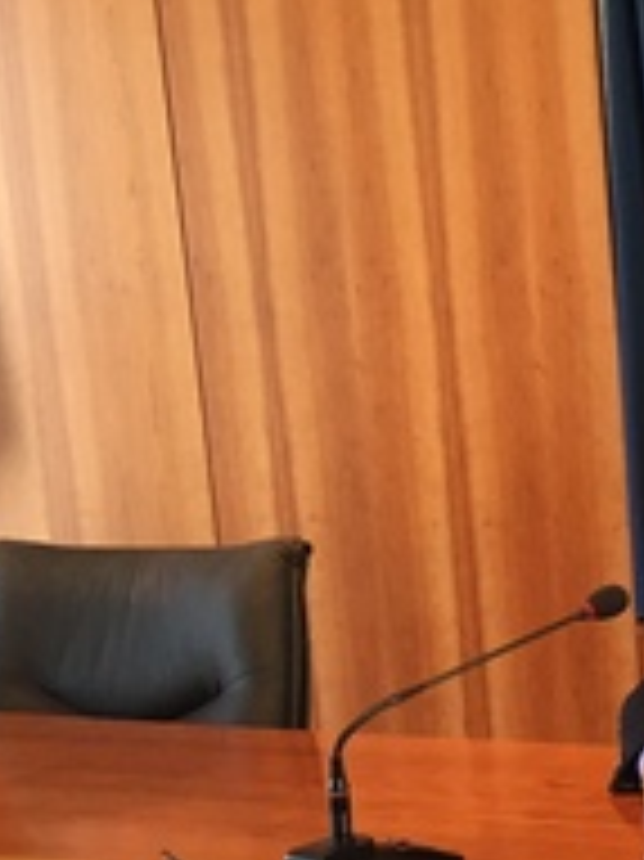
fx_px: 2260
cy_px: 788
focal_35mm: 91
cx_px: 1175
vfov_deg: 21.1
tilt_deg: -14.0
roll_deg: +0.8
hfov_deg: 14.2
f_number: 2.2
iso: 40
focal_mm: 4.15
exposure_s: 1/17
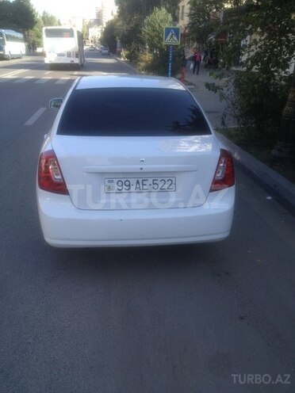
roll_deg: -0.9
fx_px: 398
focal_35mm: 35
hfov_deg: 40.7
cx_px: 148
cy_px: 196
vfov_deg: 52.6
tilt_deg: -25.5
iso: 50
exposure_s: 1/428
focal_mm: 4.28
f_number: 2.4
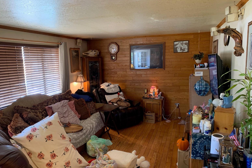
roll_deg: +1.3
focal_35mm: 28
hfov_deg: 65.5
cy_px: 93
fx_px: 196
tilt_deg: -8.6
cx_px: 125
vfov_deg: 46.3
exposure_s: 1/60
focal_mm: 4.25
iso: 400
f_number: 1.8
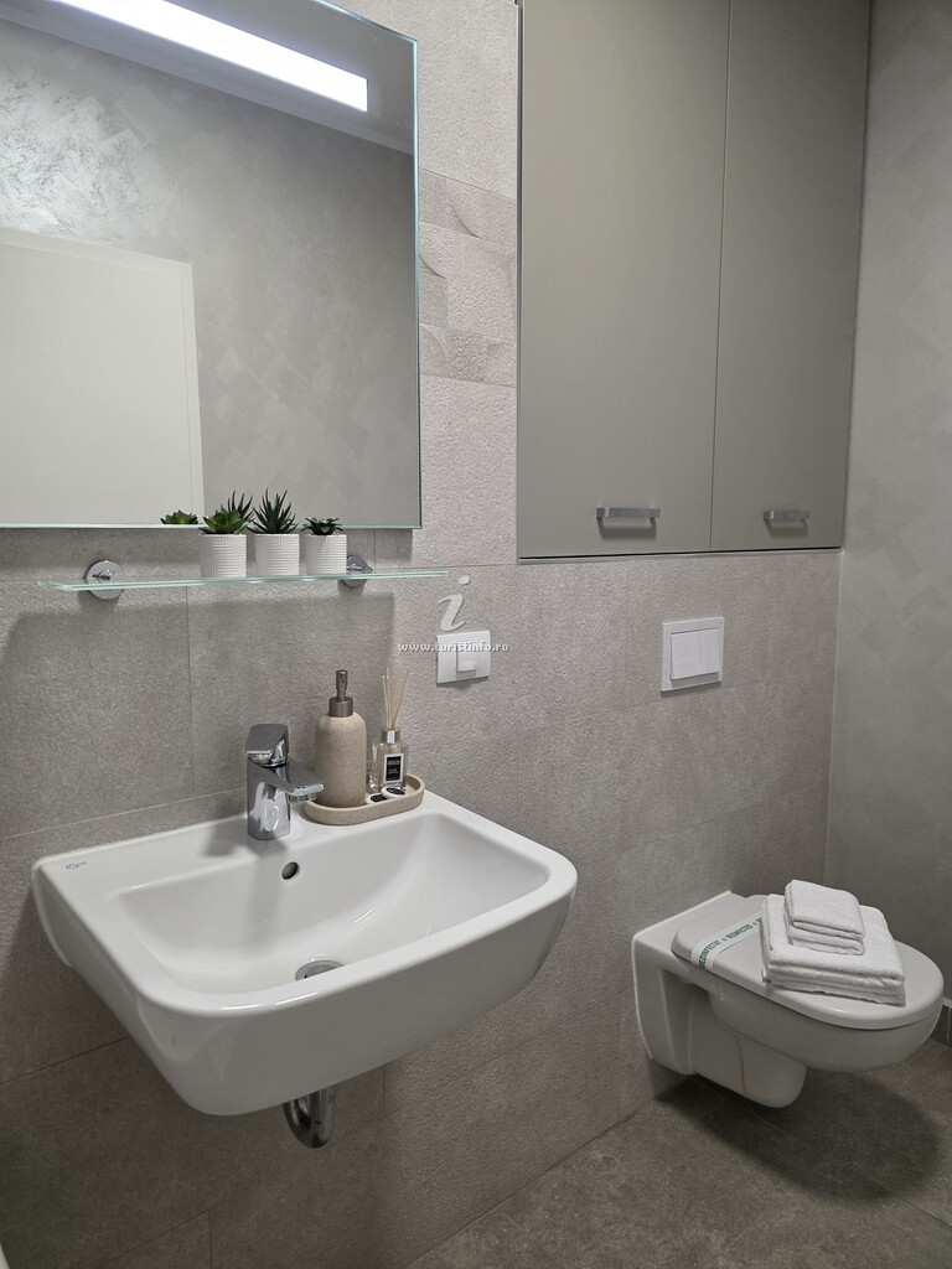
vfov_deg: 73.9
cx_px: 476
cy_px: 634
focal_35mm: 23
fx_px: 843
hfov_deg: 58.9
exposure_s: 1/100
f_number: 1.7
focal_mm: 6.3
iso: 200
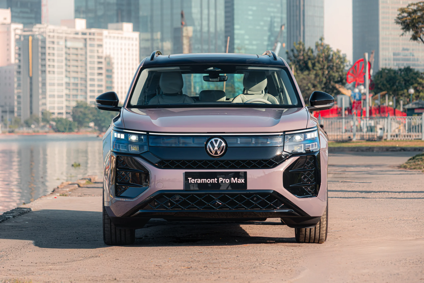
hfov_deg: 14.1
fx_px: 1708
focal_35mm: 145
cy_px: 142
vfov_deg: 9.5
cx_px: 212
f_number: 7.1
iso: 400
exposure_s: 1/400
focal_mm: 145
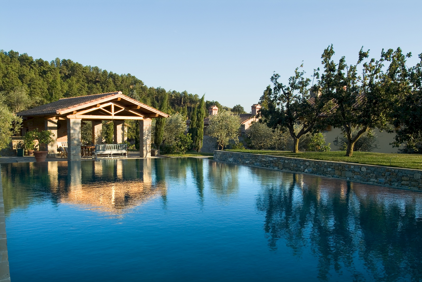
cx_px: 211
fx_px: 376
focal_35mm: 32
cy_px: 141
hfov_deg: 58.7
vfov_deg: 41.2
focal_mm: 21
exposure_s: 1/45
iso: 100
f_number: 11
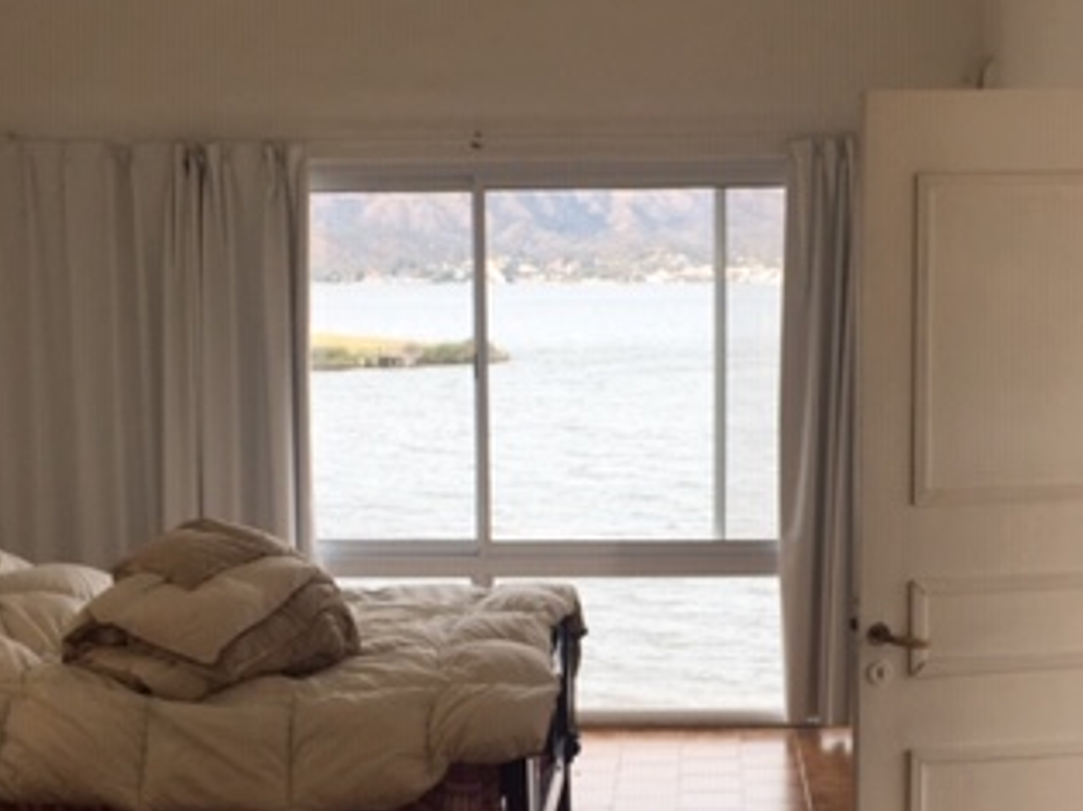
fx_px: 1845
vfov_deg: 24.7
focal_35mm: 59
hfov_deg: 32.6
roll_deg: -1.0
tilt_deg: -7.9
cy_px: 543
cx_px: 643
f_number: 2.2
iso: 32
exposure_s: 1/267
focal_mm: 4.15
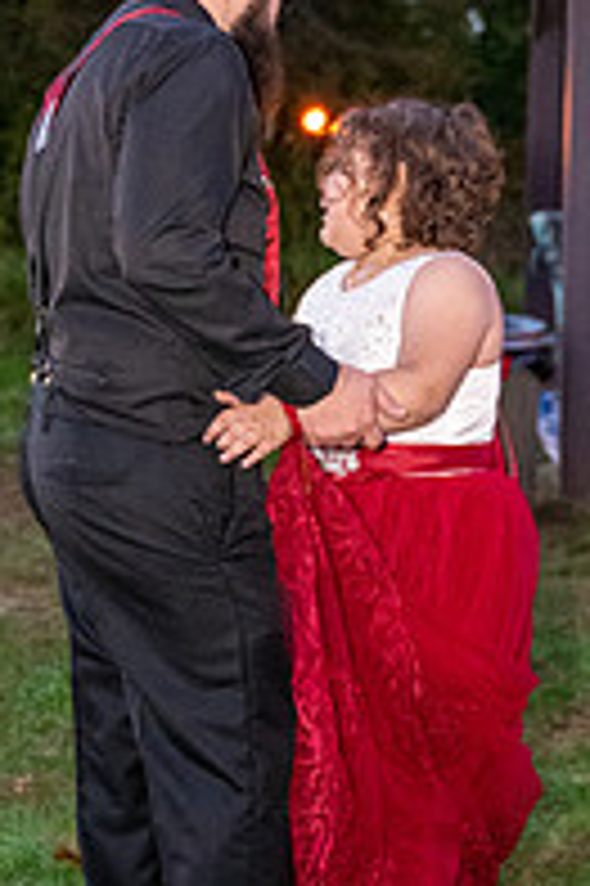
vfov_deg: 22.9
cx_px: 268
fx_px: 2192
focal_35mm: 89
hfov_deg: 15.3
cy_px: 504
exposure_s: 1/60
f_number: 2.8
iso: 22800
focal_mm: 39
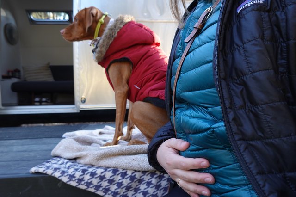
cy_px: 98
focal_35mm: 24
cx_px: 148
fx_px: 197
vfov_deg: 53.1
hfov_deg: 73.8
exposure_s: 1/30
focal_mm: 9
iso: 100
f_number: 2.8
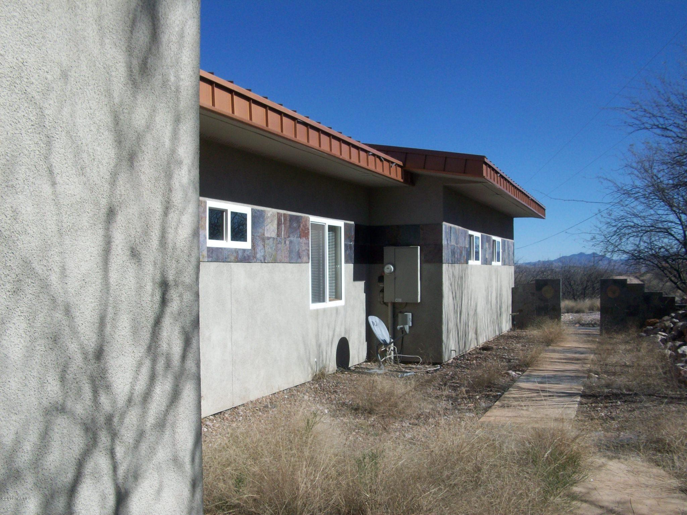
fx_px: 675
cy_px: 258
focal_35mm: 34
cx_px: 344
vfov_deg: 41.8
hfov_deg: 54.0
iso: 64
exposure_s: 1/470
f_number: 5.5
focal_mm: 5.7
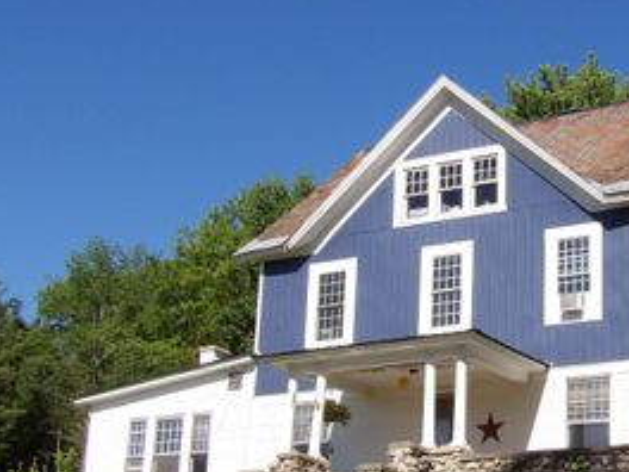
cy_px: 321
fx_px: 1345
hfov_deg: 25.8
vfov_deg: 19.8
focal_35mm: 74
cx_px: 507
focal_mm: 7
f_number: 5.2
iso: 100
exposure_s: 1/506
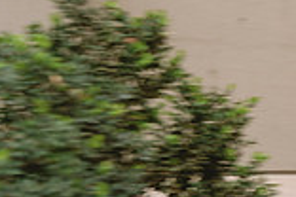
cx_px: 499
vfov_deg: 10.5
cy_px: 154
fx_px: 1069
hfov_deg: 14.3
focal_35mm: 130
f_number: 4
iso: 200
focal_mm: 35
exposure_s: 1/30
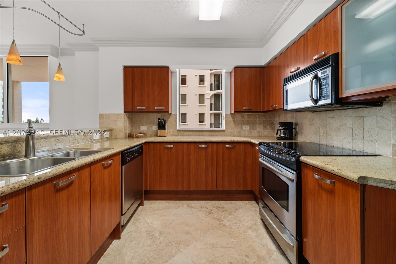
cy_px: 132
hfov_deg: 104.3
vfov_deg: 81.2
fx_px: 154
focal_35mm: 14
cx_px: 198
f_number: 11
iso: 250
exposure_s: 1/2.5
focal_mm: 14
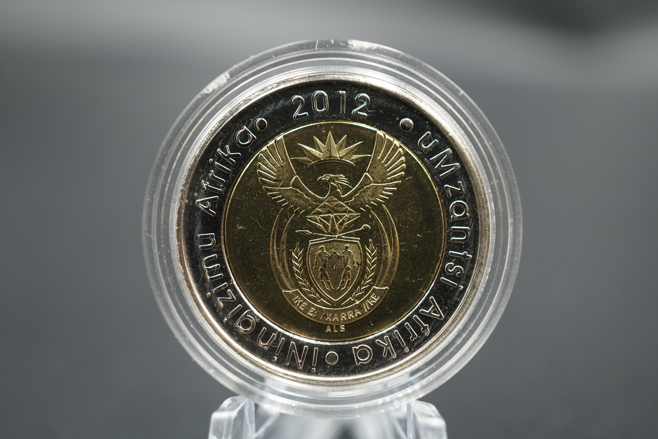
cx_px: 329
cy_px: 220
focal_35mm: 45
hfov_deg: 43.6
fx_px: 822
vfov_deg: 29.9
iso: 320
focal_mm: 30
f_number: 4
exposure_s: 1/160
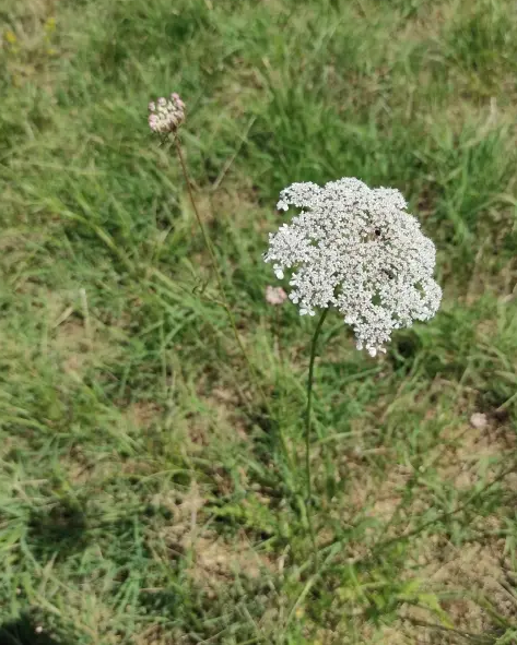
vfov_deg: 54.2
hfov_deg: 44.3
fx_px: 631
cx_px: 314
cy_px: 319
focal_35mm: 33
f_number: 1.89
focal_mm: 5.43
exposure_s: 1/2696
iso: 100
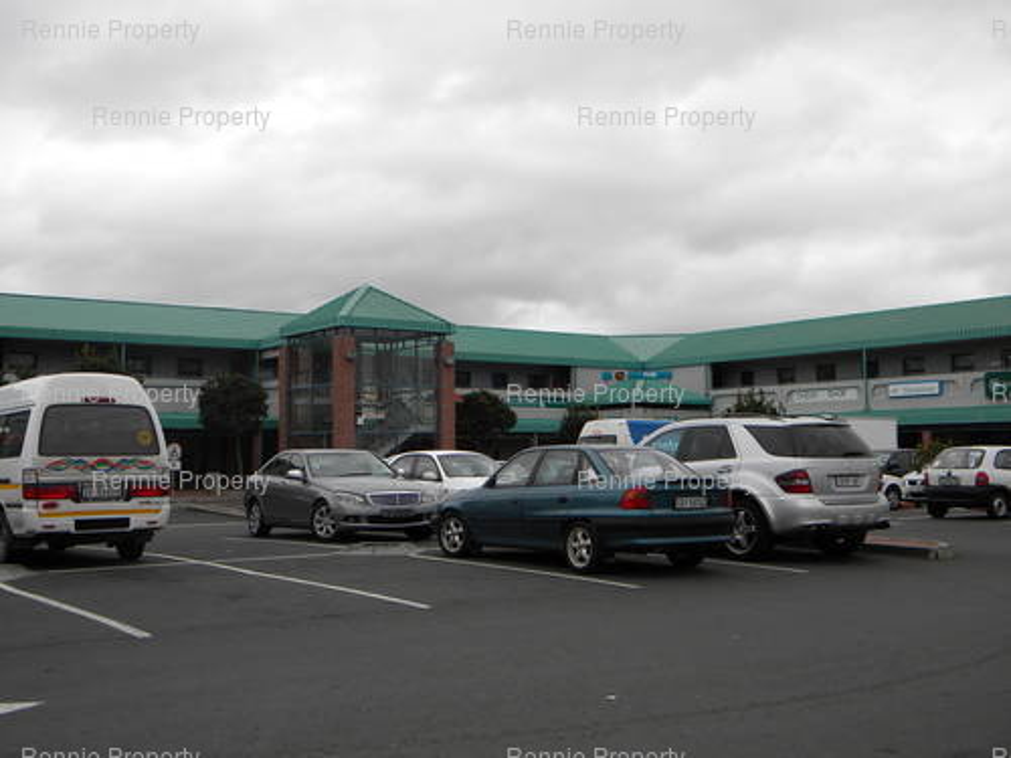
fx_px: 1197
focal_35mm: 41
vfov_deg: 35.1
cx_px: 506
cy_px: 379
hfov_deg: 45.8
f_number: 3.8
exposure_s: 1/276
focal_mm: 7.3
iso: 80
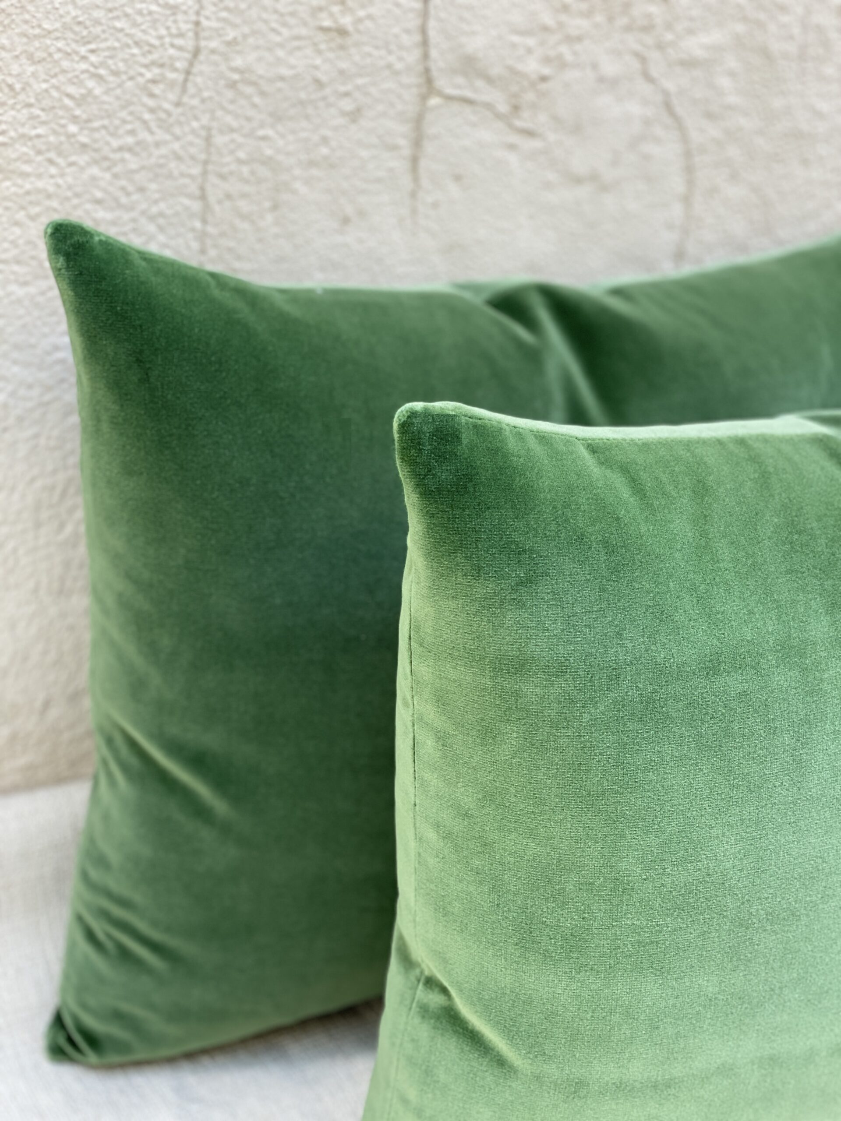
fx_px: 1684
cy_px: 560
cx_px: 420
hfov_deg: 28.0
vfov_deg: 36.8
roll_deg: -7.7
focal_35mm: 52
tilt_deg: -27.9
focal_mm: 6
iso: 80
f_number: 2
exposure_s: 1/122
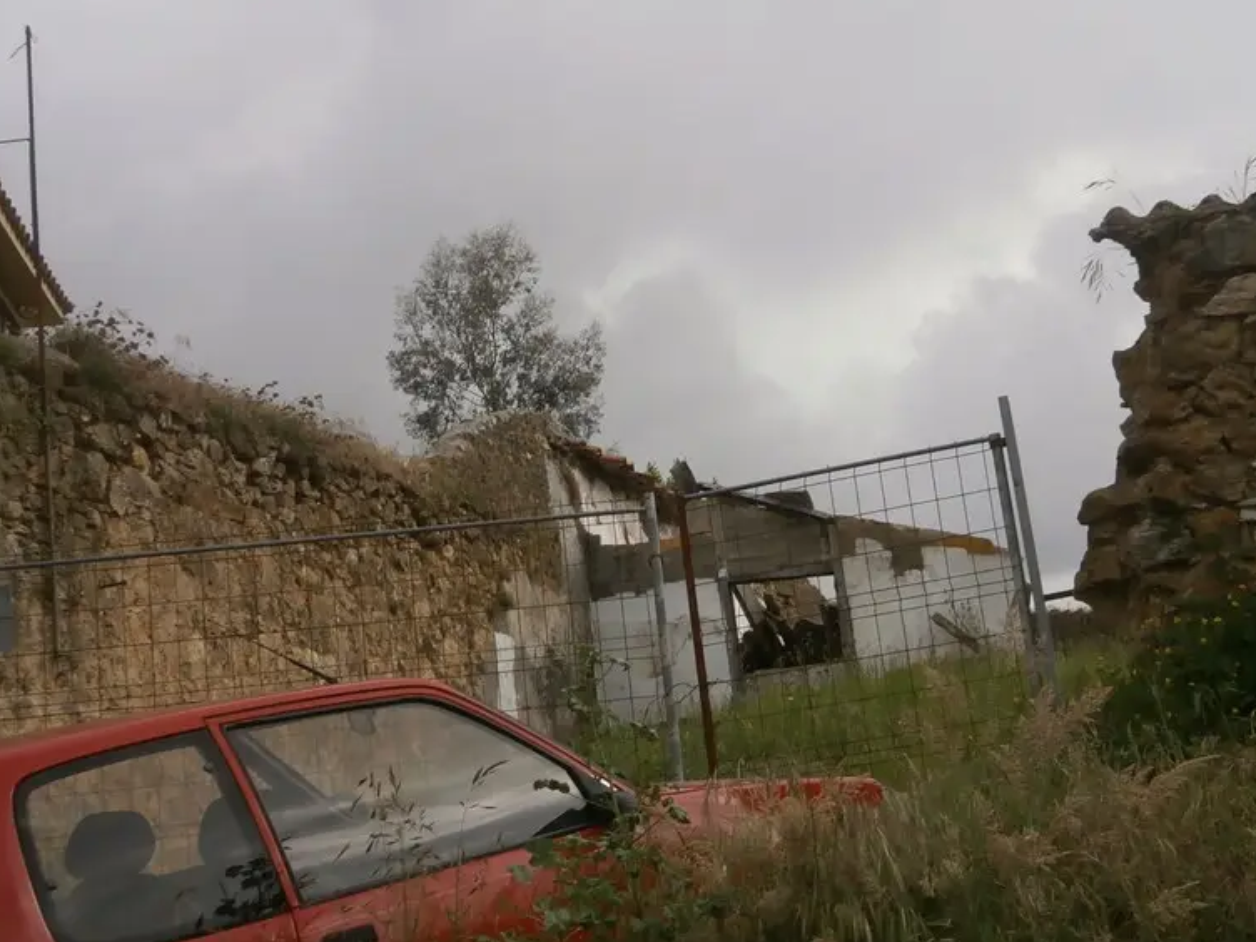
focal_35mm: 49
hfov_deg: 38.8
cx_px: 727
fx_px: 1778
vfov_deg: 29.6
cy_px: 371
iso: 80
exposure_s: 1/1250
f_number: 3.1
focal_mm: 6.4
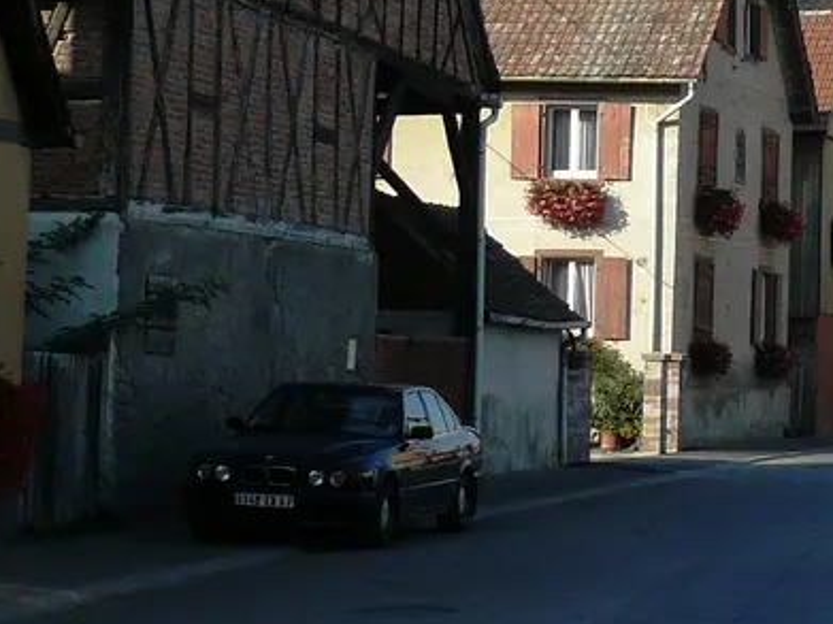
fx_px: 2839
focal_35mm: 118
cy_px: 79
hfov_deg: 16.1
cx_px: 971
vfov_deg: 12.5
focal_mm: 6
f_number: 5.6
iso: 100
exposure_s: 1/250
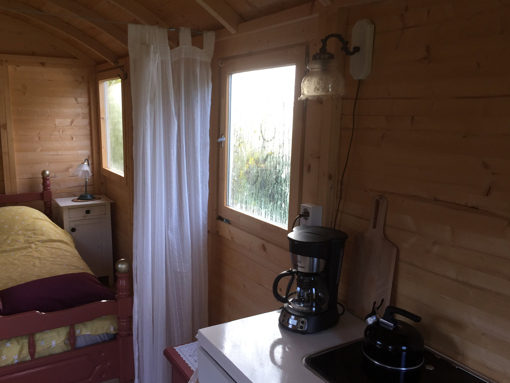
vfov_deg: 46.8
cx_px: 251
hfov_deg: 60.0
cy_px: 189
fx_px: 442
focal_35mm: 30
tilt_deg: -11.2
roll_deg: -2.4
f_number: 2.2
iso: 40
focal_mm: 4.15
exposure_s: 1/50
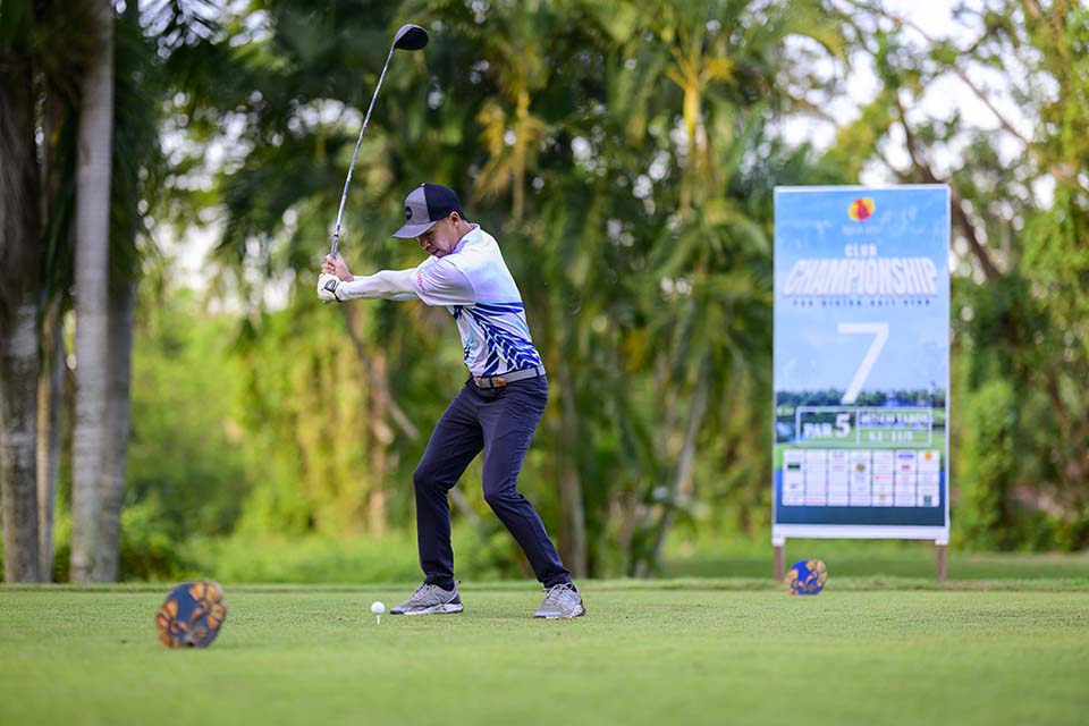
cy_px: 363
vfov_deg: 16.1
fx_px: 2571
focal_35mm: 85
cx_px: 544
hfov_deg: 23.9
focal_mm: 85
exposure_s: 1/4000
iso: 800
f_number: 1.2
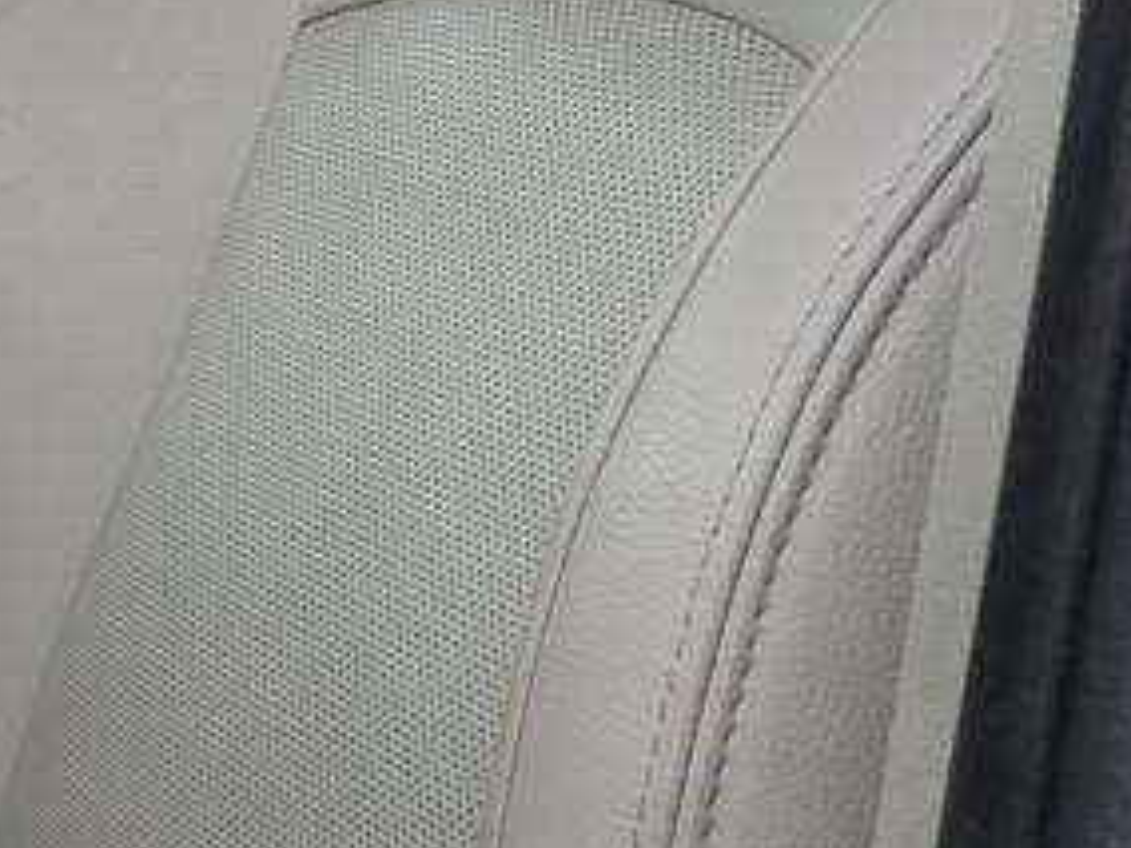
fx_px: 3529
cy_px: 677
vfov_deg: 13.6
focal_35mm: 108
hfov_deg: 16.8
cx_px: -478
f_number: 3
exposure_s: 1/100
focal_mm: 4.3
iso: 80
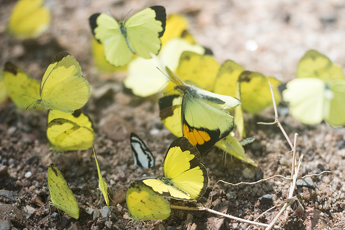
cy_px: 165
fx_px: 3083
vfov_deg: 4.3
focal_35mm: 322
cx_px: 172
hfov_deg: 6.4
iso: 1000
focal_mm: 150
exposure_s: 1/2000
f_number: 3.2
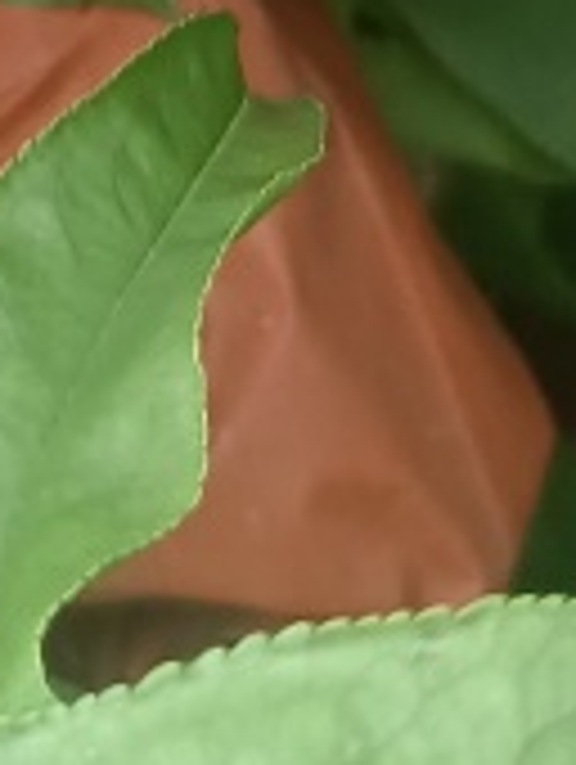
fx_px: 3187
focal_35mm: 144
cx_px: -356
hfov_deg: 9.9
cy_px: -524
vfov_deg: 12.7
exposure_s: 1/50
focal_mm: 5.59
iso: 941
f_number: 1.88
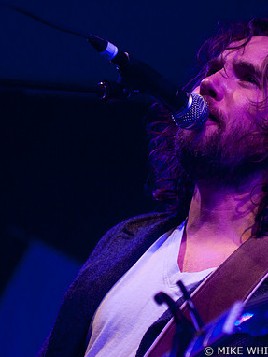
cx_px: 140
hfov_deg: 9.7
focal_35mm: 153
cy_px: 179
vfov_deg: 12.9
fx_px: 1578
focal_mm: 70
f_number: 2.8
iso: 1250
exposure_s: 1/200
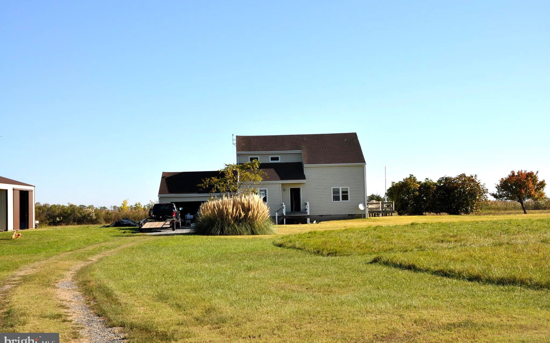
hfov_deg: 37.9
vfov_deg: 24.2
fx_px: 802
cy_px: 170
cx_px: 275
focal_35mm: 54
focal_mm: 35
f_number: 10
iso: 200
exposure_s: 1/400
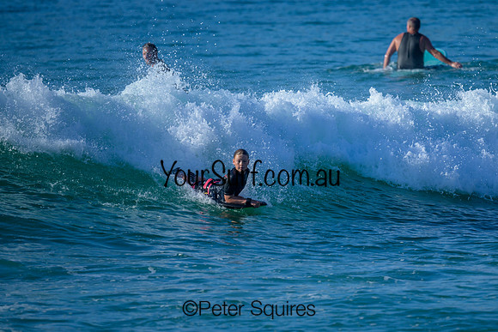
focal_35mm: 930
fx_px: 12862
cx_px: 289
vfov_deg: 1.5
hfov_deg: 2.2
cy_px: 147
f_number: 6.3
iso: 360
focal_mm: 800
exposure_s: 1/2000
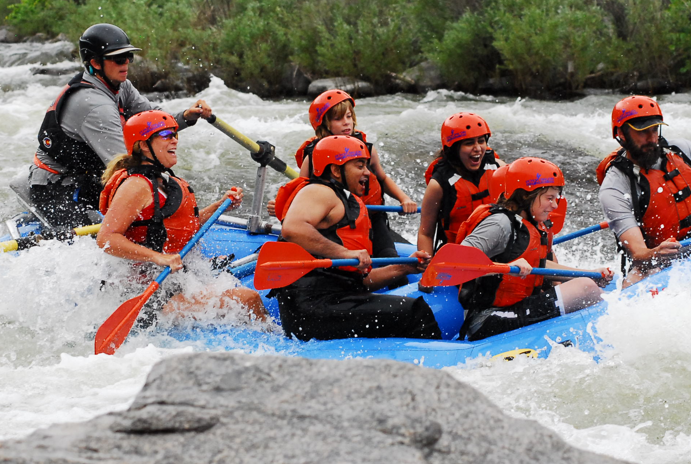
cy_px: 173
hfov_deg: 10.6
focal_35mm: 194
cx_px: 349
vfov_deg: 7.1
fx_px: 3726
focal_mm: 85
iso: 1000
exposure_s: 1/1600
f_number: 6.3
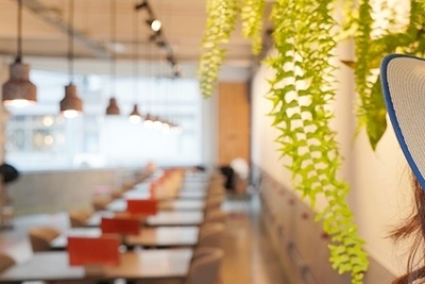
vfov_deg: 21.9
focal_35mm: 62
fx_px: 732
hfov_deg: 31.8
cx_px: 320
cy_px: 124
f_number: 4
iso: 640
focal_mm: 31
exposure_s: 1/40
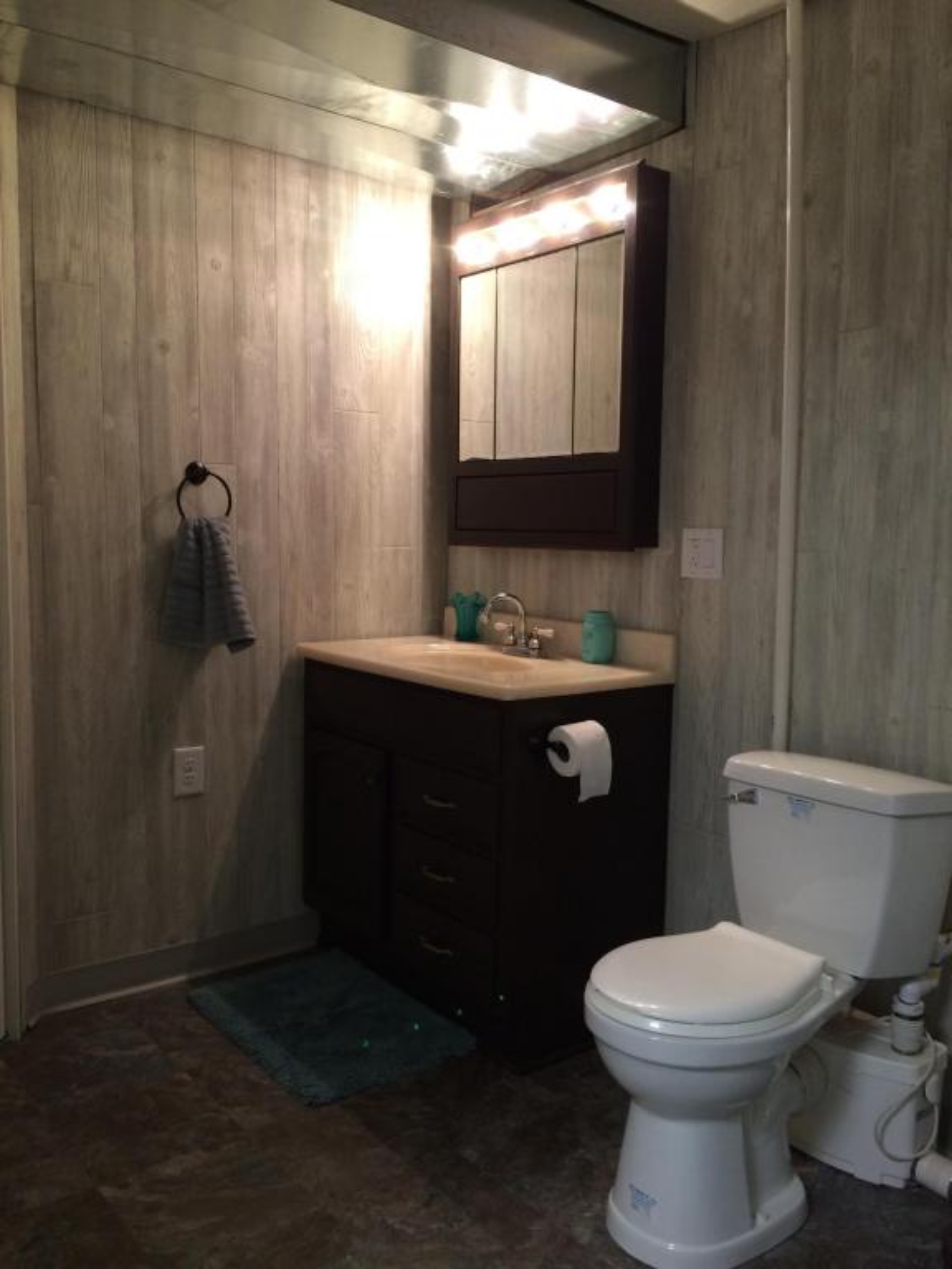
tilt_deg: -5.7
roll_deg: +0.9
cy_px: 634
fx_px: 1063
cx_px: 476
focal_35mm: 29
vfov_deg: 61.7
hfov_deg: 48.2
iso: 125
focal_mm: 4.15
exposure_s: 1/30
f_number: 2.2
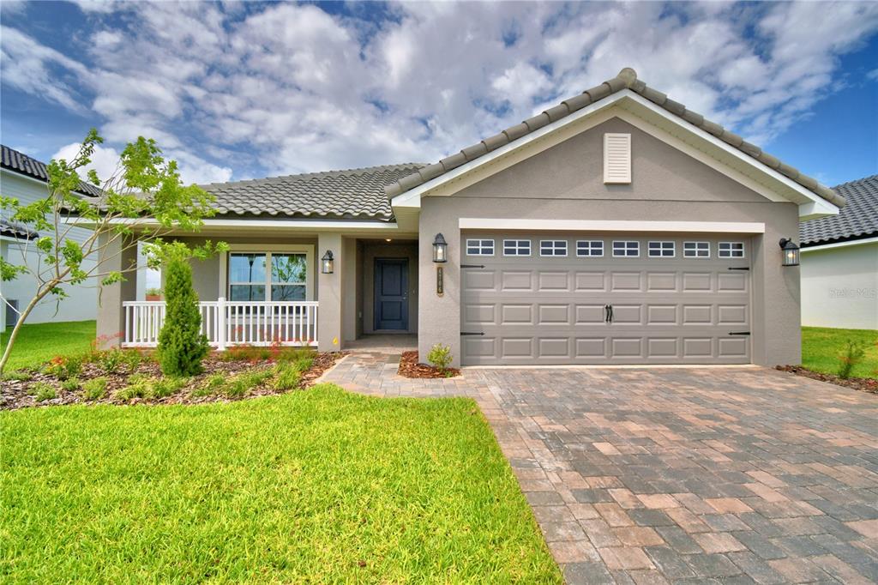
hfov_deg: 100.4
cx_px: 439
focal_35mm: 15
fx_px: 366
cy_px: 292
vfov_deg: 77.3
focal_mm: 10
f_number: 4.5
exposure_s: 1/1600
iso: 100
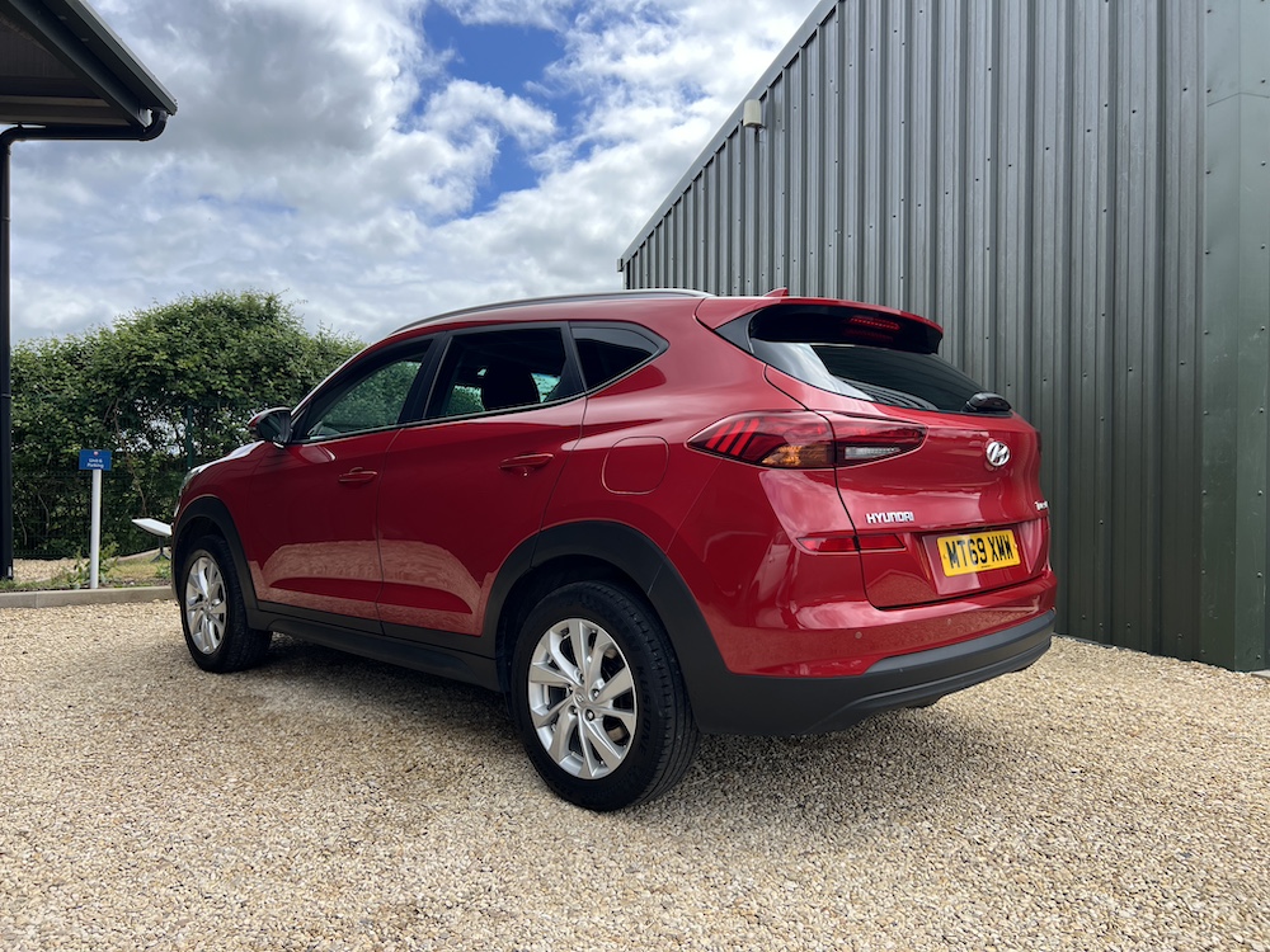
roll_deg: +0.7
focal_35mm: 26
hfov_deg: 67.3
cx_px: 635
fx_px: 954
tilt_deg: +0.0
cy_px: 476
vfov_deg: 53.1
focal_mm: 5.7
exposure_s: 1/1779
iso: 50
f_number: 1.5
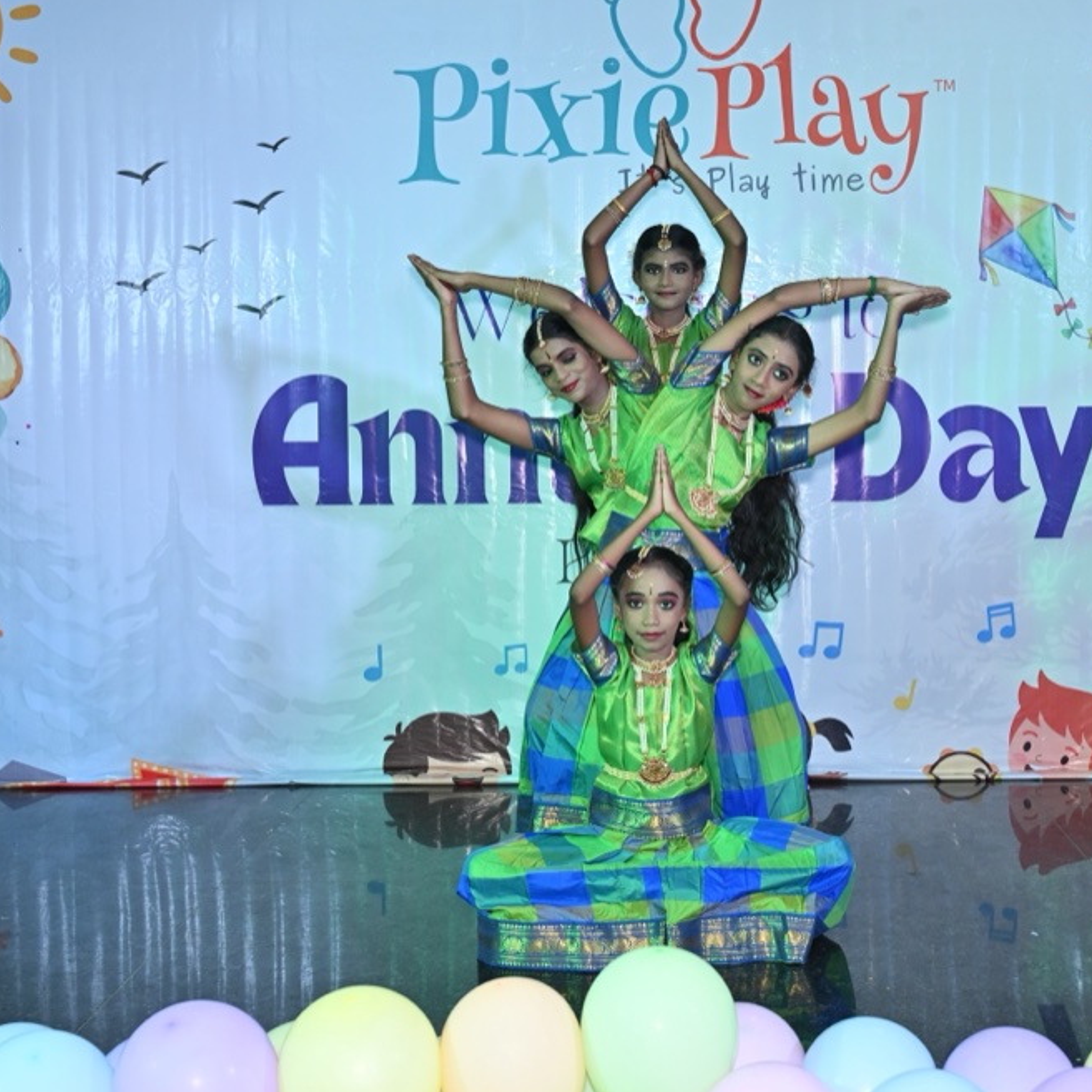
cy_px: 545
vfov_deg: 32.2
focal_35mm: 53
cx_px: 695
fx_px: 1892
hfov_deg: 32.0
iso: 640
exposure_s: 1/160
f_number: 7.1
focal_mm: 41
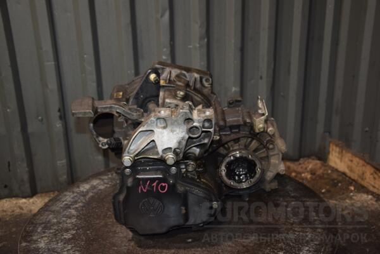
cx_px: 190
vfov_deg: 29.9
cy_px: 127
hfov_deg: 43.6
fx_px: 475
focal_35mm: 45
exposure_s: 1/60
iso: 800
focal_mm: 30
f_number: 5
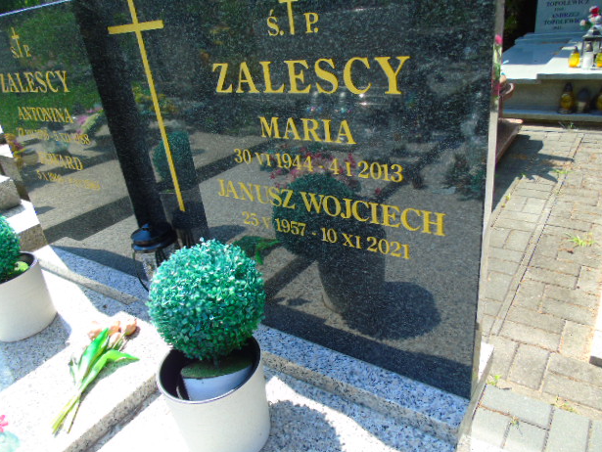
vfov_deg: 53.1
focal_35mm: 26
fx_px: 452
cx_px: 307
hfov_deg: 67.3
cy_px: 219
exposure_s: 1/320
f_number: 3.4
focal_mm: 4.4
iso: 80
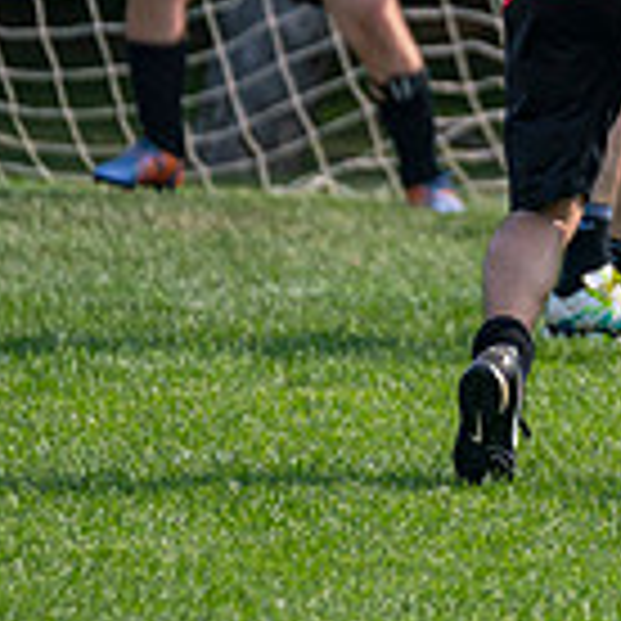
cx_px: 1089
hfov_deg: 1.6
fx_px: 21677
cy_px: -52
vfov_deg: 1.6
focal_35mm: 1068
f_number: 3.2
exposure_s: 1/3200
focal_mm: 200
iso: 400
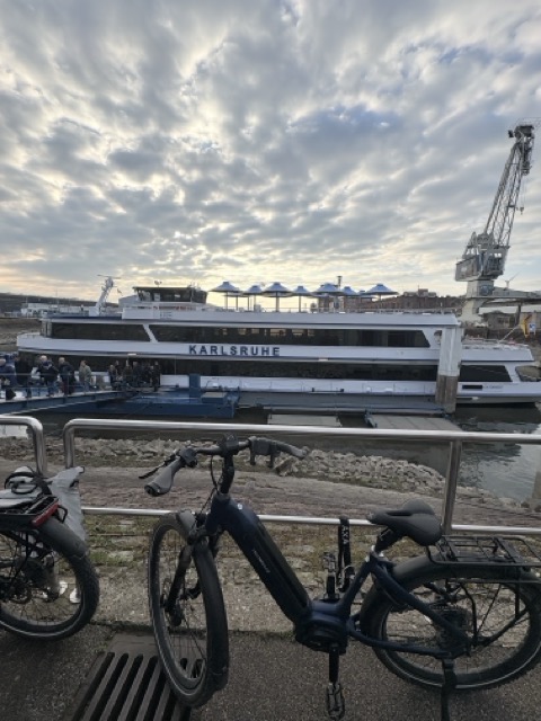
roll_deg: -1.0
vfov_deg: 102.1
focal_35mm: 14
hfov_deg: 85.7
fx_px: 292
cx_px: 270
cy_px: 360
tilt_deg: -7.5
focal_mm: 2.22
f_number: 2.2
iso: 50
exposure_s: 1/1323
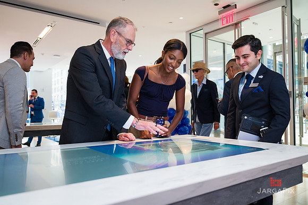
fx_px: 245
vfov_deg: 45.4
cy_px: 102
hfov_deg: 64.3
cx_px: 154
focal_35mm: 29
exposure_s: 1/200
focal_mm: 28
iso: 640
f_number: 3.2
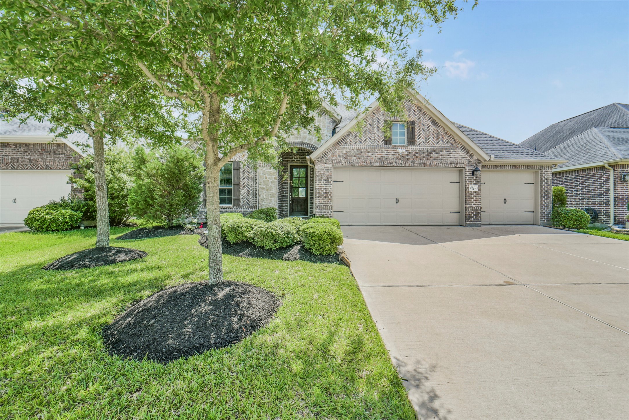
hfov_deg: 104.2
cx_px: 314
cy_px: 210
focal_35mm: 14
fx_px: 245
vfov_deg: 81.2
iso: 500
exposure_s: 1/500
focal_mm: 14
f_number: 11
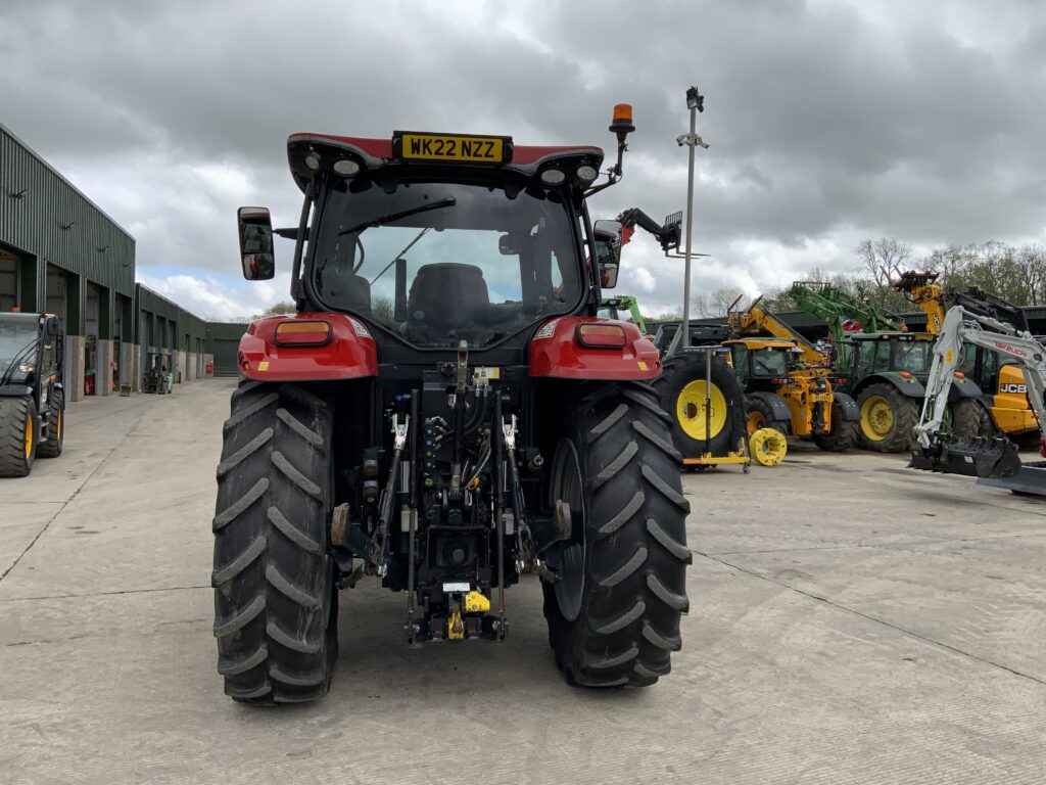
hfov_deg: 61.7
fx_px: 876
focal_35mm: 29
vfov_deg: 48.2
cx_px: 523
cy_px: 392
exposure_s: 1/1377
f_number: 1.8
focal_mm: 3
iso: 16
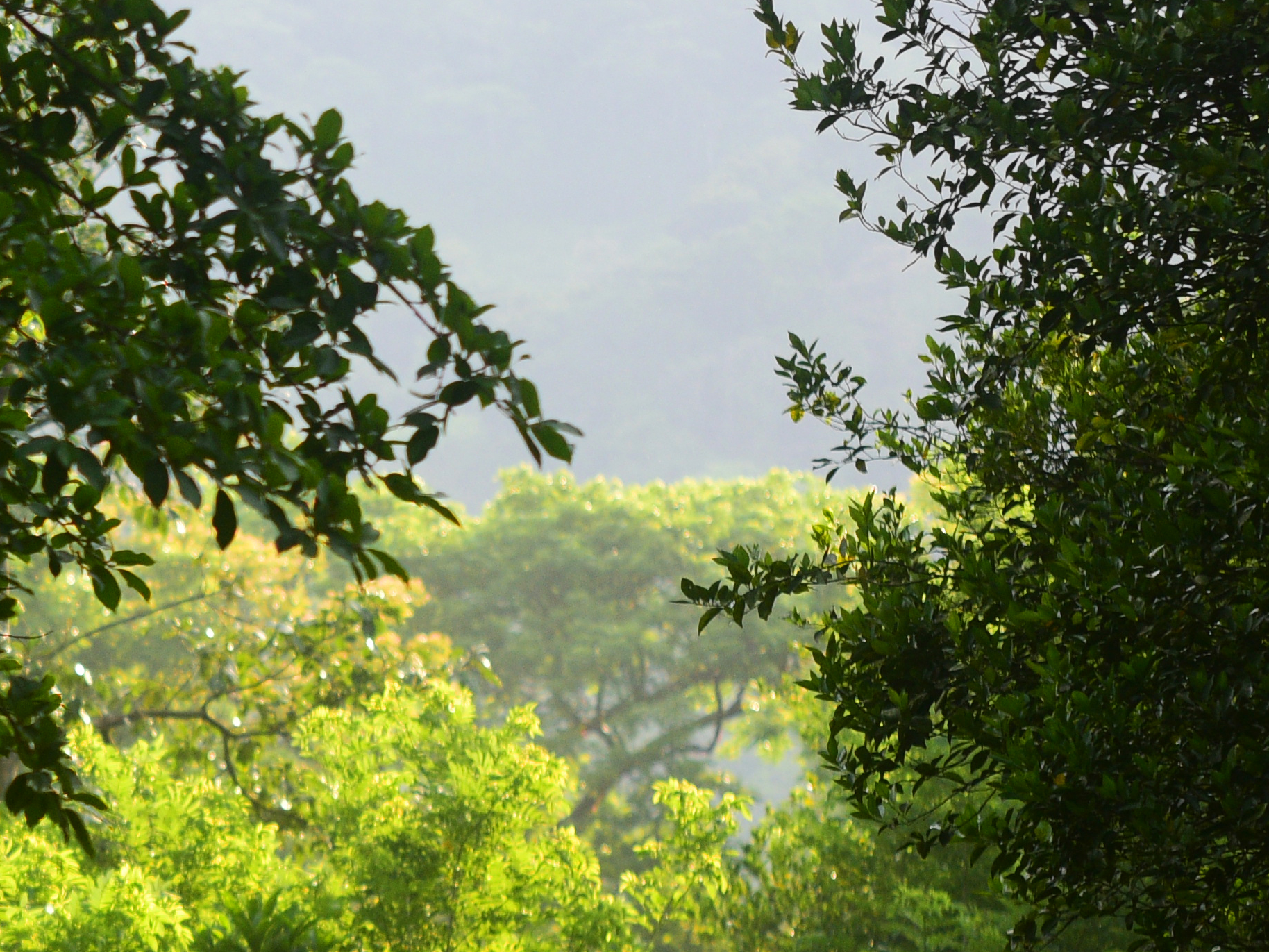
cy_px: 999
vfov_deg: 5.5
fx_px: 9935
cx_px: -479
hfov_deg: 7.2
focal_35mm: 271
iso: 400
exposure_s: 1/1000
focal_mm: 70
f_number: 2.8
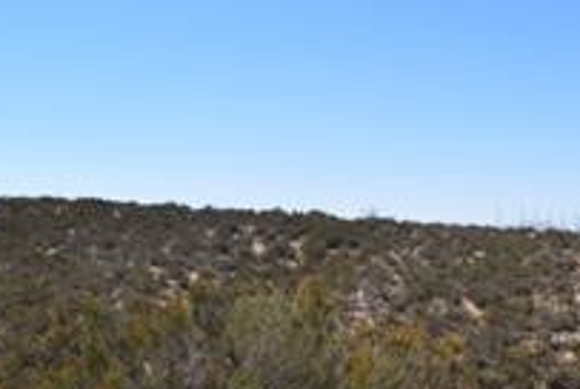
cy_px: 266
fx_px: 823
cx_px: 463
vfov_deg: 26.4
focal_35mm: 51
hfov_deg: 37.5
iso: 400
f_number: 7.1
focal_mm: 18
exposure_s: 1/1600
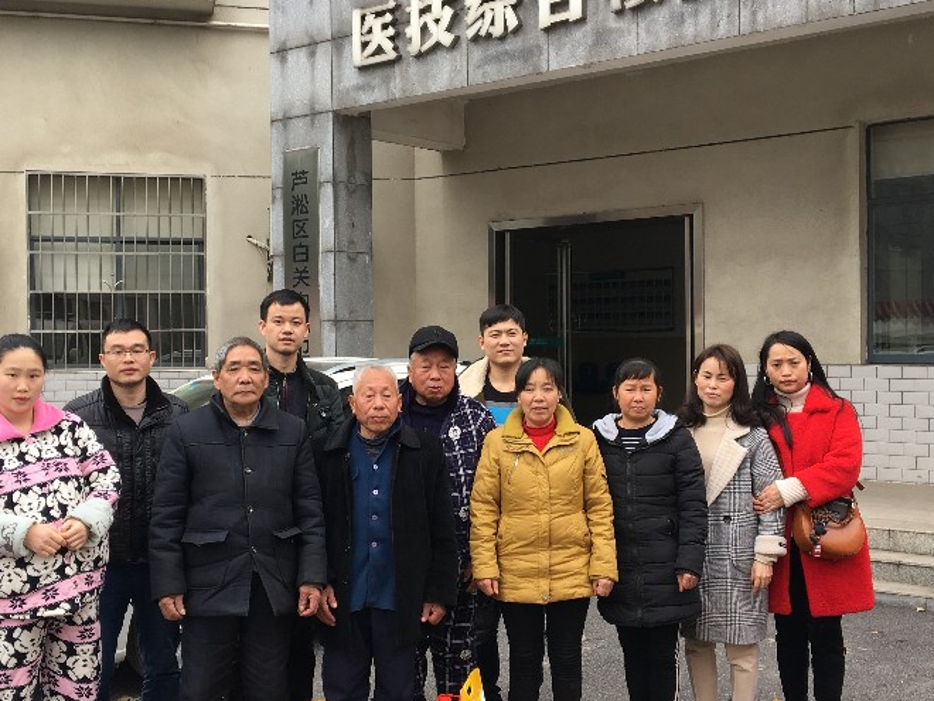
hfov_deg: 42.0
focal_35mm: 45
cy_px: 344
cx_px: 430
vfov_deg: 32.2
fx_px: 1214
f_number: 2.2
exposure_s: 1/229
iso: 25
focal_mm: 4.15
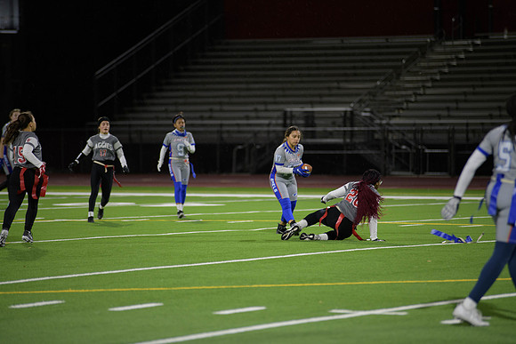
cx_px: 258
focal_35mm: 200
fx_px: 2867
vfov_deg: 6.9
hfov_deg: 10.3
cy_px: 172
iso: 900
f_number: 2.8
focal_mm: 200
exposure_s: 1/200
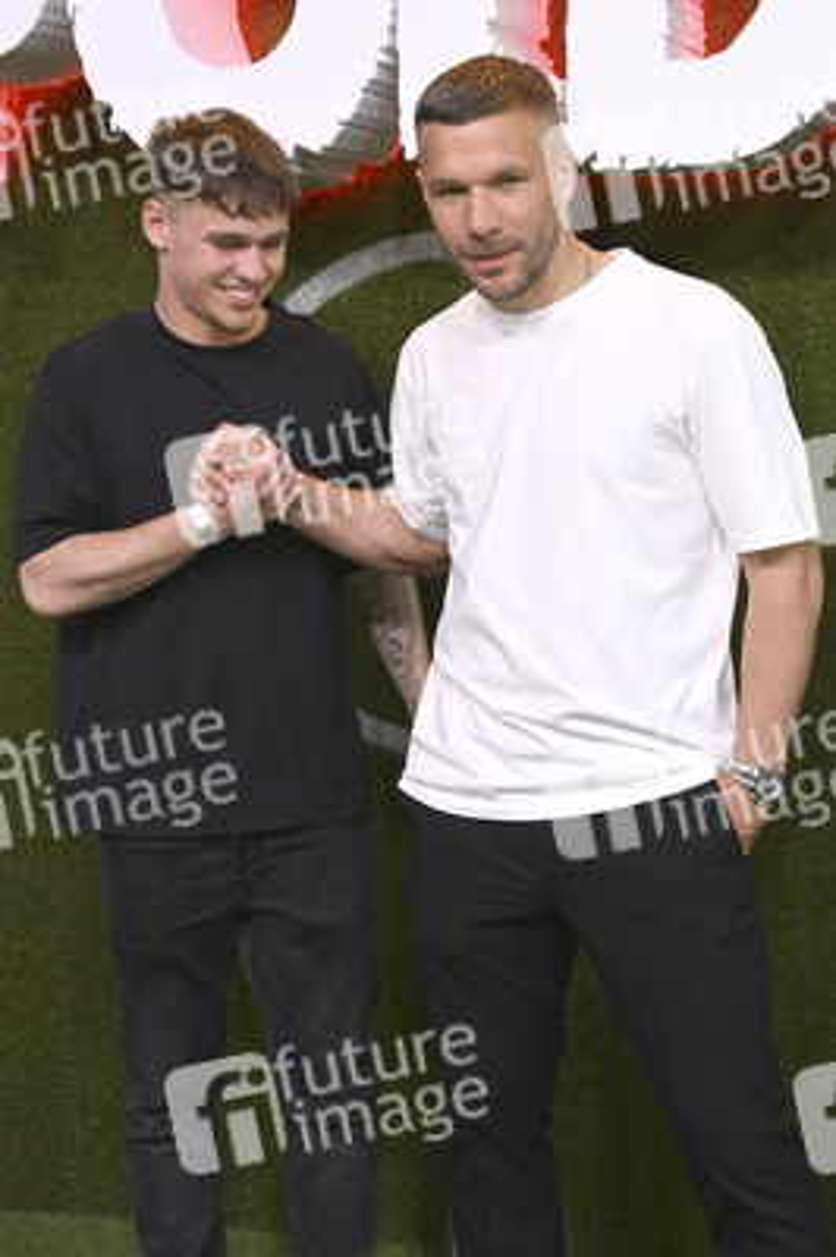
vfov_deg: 36.3
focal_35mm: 55
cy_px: 628
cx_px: 418
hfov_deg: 24.6
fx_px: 1919
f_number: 5
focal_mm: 55
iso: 1600
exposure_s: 1/250
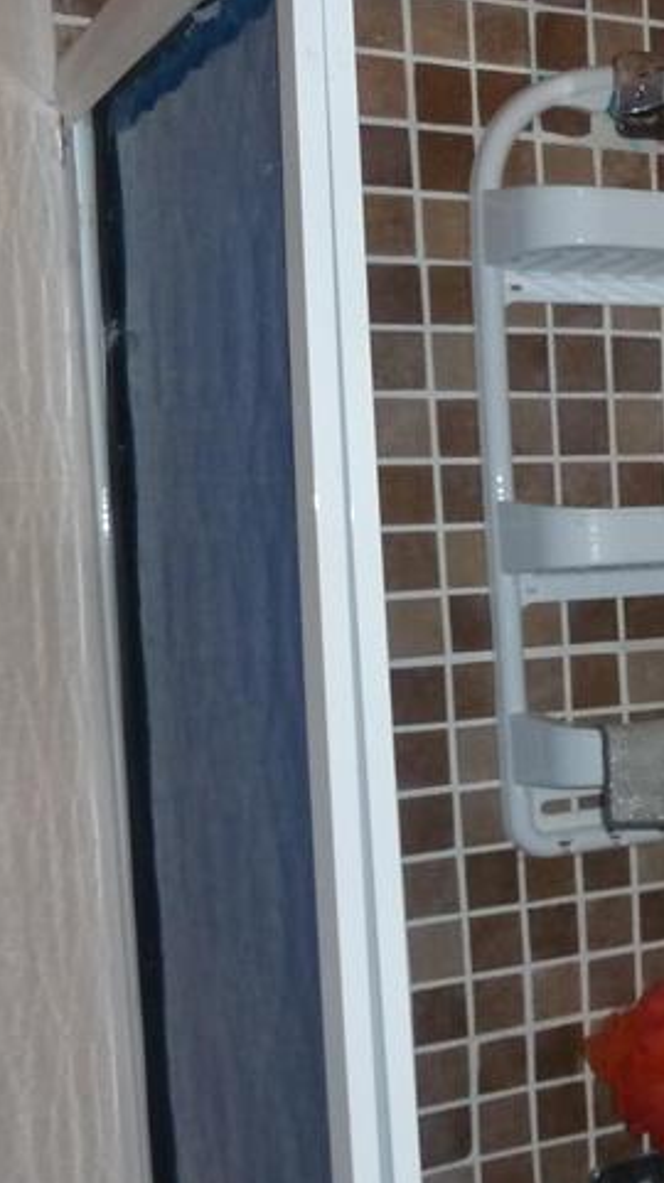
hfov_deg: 18.9
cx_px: 905
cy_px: 740
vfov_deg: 35.8
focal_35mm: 58
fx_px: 1818
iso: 200
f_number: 3.3
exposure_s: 1/25
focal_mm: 4.1
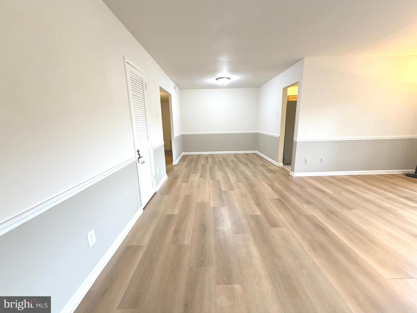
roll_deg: +1.6
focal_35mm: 14
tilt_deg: -12.6
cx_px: 208
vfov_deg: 85.7
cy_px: 156
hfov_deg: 102.1
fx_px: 169
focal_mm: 2.22
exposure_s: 1/60
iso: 320
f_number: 2.2
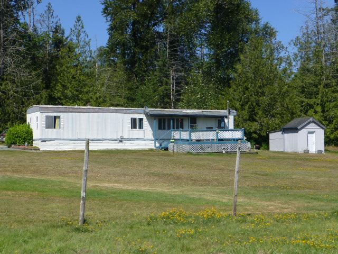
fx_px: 605
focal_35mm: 62
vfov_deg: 23.7
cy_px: 127
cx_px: 169
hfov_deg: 31.2
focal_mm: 11
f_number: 4.8
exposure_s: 1/640
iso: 100
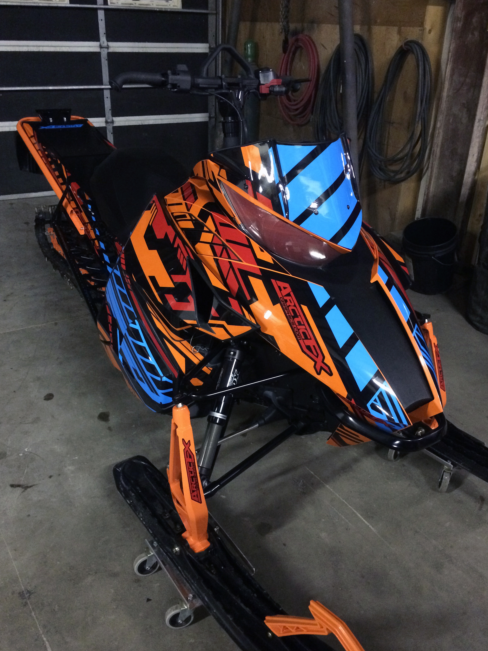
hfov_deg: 46.8
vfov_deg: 60.0
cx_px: 243
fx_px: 564
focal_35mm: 30
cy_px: 324
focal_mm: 4.15
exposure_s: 1/15
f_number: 2.2
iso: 400
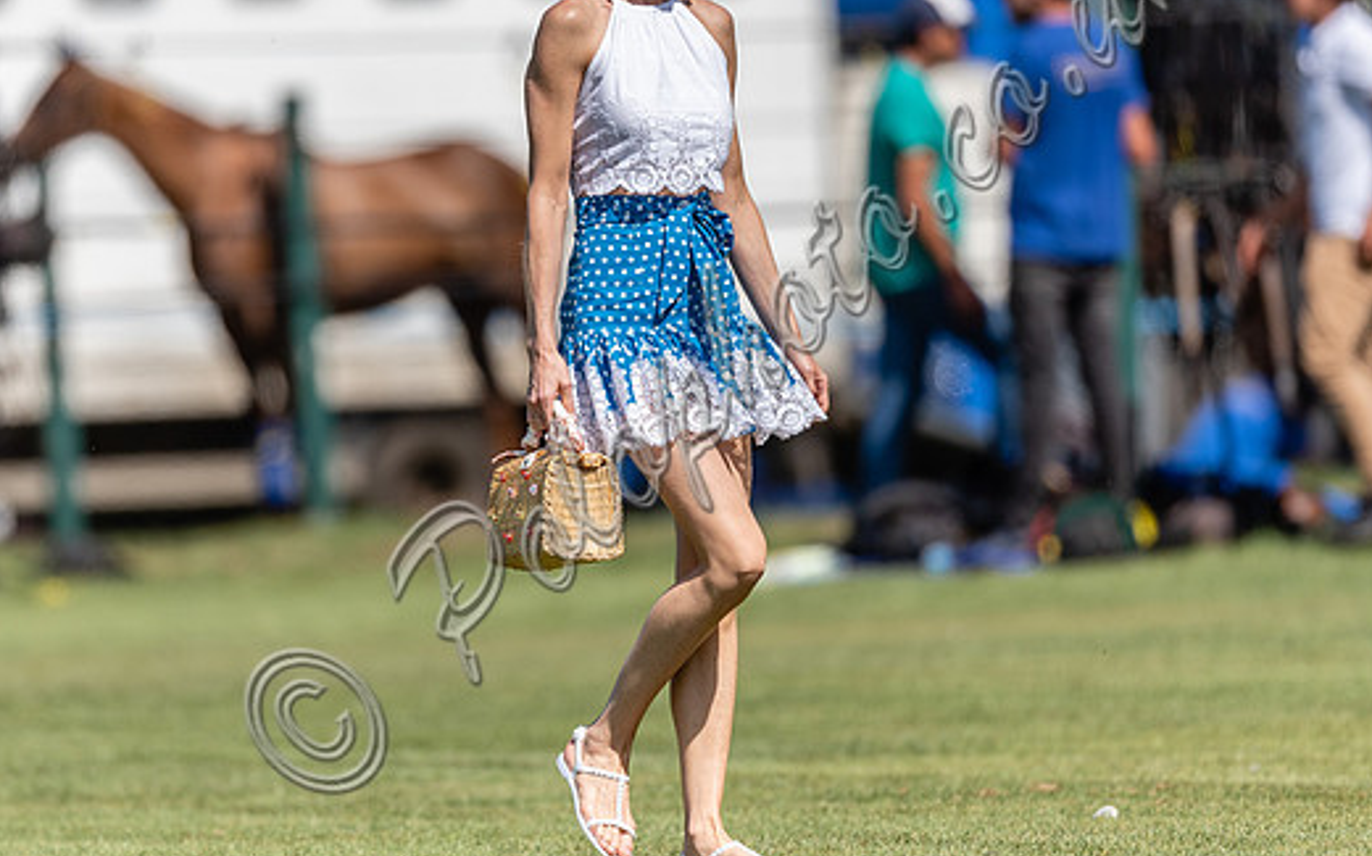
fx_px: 27468
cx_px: 622
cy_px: 377
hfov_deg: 2.9
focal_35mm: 735
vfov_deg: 1.8
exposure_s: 1/4000
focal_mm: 500
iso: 320
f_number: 4
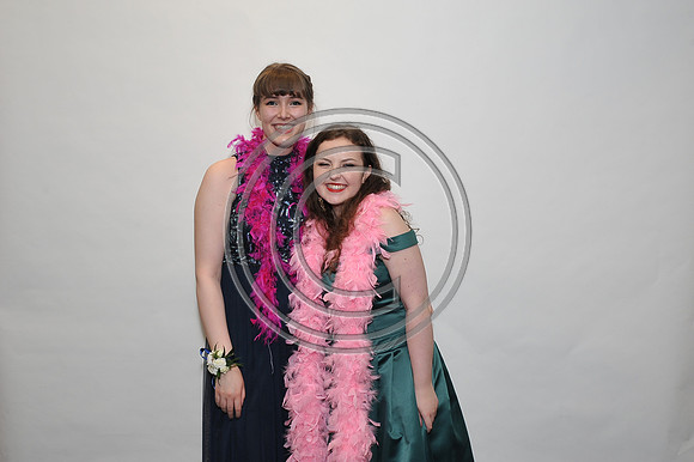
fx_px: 809
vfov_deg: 31.9
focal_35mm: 42
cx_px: 347
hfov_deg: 46.4
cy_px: 231
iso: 800
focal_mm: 42
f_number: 6.3
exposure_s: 1/60
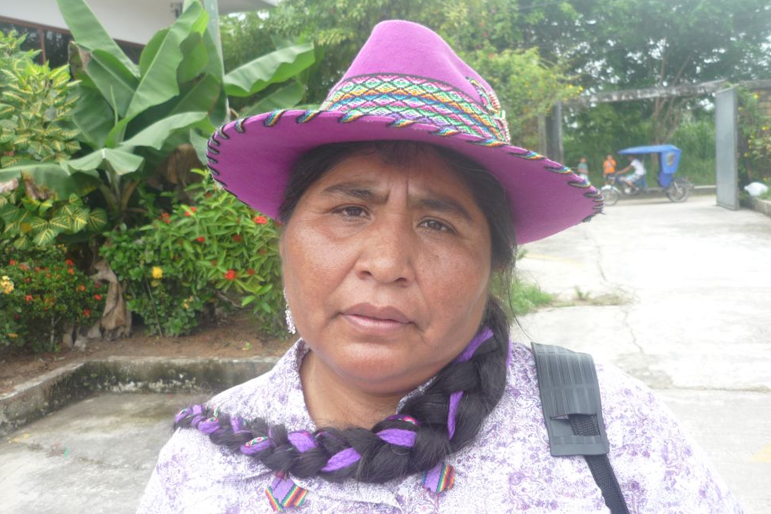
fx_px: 750
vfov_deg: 37.8
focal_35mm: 35
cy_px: 281
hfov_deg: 54.4
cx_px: 384
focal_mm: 5.5
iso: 100
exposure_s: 1/250
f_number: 2.8
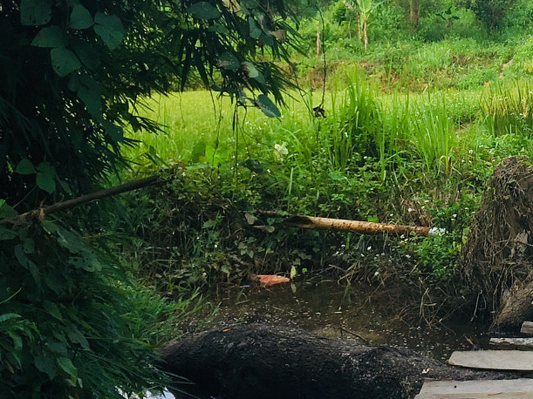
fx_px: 1170
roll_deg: -0.3
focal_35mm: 76
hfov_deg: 24.3
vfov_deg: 19.1
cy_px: 54
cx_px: 550
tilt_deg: -1.5
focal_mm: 4.15
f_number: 2.2
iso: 32
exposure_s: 1/670
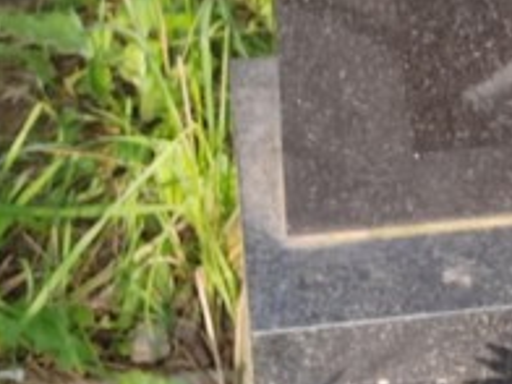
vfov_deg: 6.0
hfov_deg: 7.9
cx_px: 872
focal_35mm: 245
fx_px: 3624
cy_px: -225
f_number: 1.9
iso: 100
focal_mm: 5.52
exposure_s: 1/230
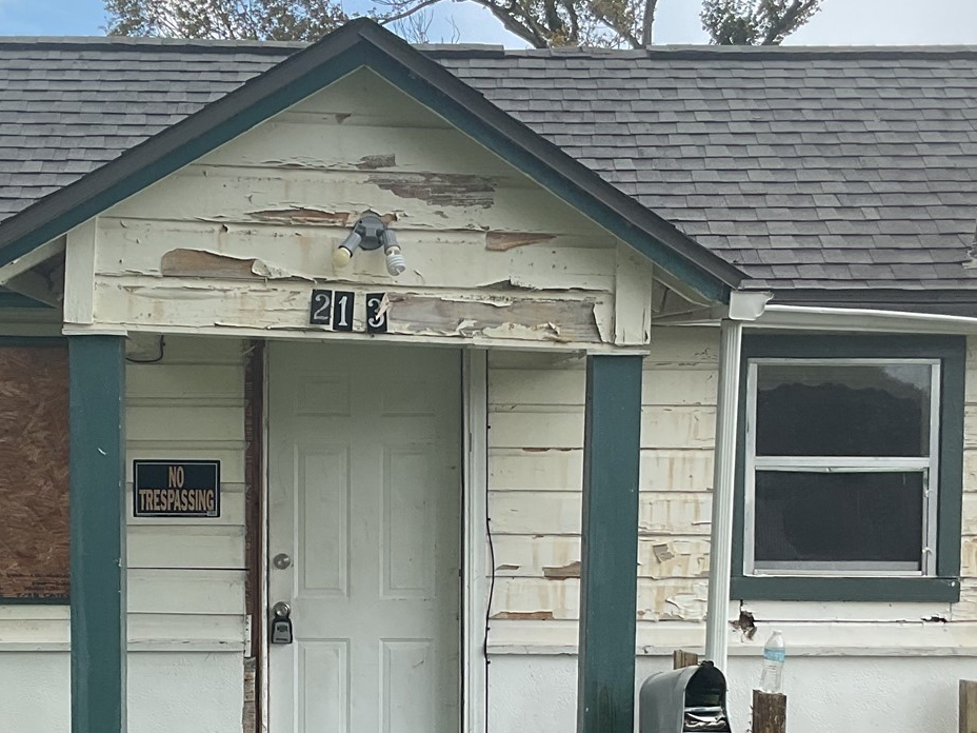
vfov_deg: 22.6
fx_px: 1806
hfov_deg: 30.2
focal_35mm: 64
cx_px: 373
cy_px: 576
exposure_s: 1/439
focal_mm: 3
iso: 16
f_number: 1.8
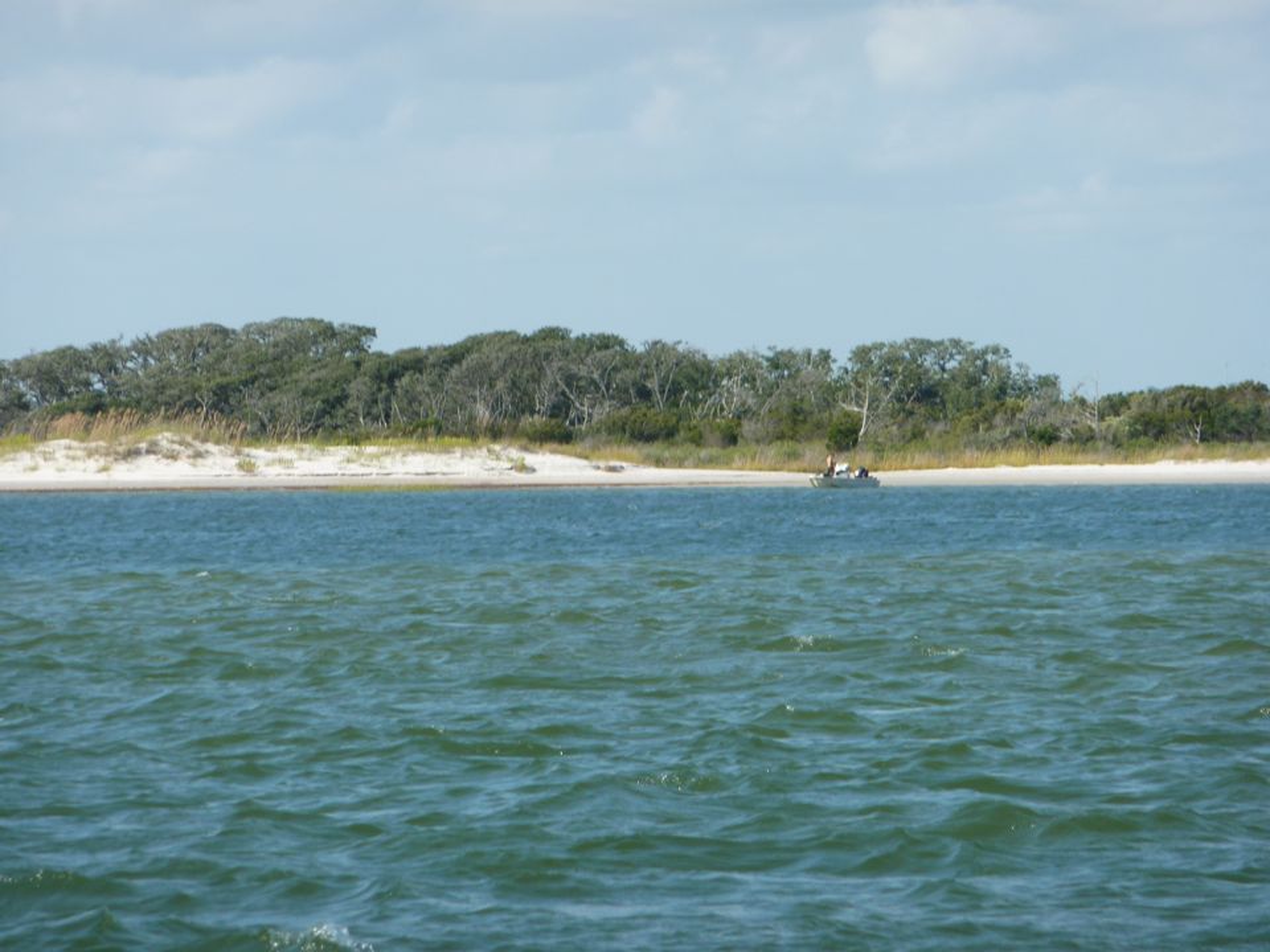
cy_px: 476
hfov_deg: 6.6
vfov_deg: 5.0
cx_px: 635
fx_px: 11006
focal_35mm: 300
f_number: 4.9
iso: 80
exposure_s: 1/320
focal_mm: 49.2
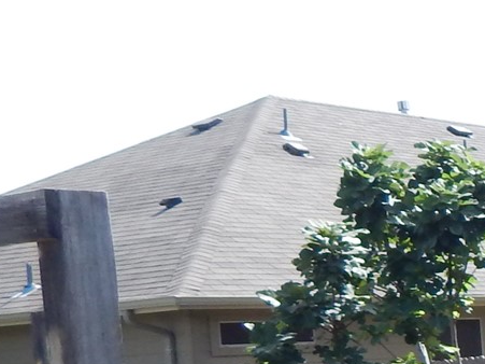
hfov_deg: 14.7
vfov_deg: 14.5
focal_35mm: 100
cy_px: 376
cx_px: 1069
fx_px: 1401
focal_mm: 4
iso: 125
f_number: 3
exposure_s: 1/1000
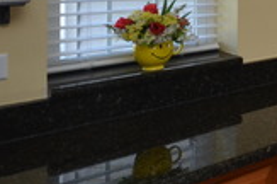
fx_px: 453
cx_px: 472
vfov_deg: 21.1
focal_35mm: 59
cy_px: -46
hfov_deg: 22.9
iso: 400
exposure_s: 1/125
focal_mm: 10
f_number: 5.6
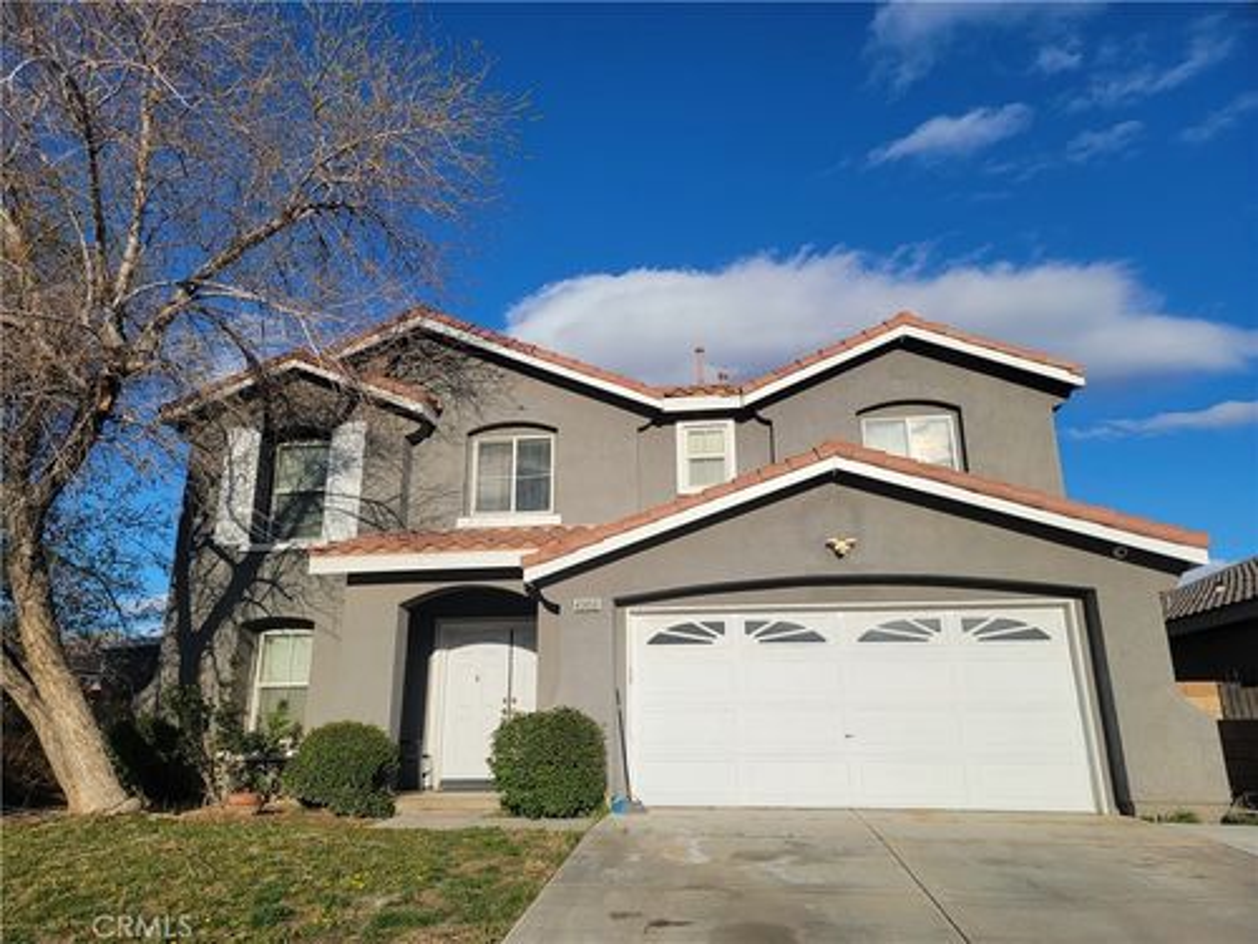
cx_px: 629
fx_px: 872
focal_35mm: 24
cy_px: 472
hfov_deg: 71.6
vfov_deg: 56.8
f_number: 1.8
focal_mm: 6.7
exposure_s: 1/1484
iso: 16
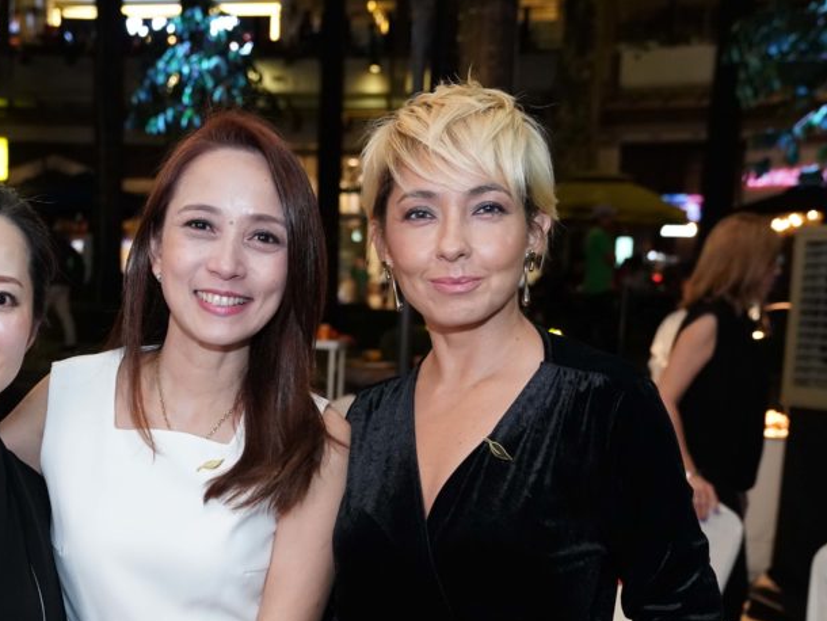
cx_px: 226
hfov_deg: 36.1
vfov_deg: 27.7
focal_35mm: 52
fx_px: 1243
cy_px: 451
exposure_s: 1/125
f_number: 4
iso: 4000
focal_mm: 33
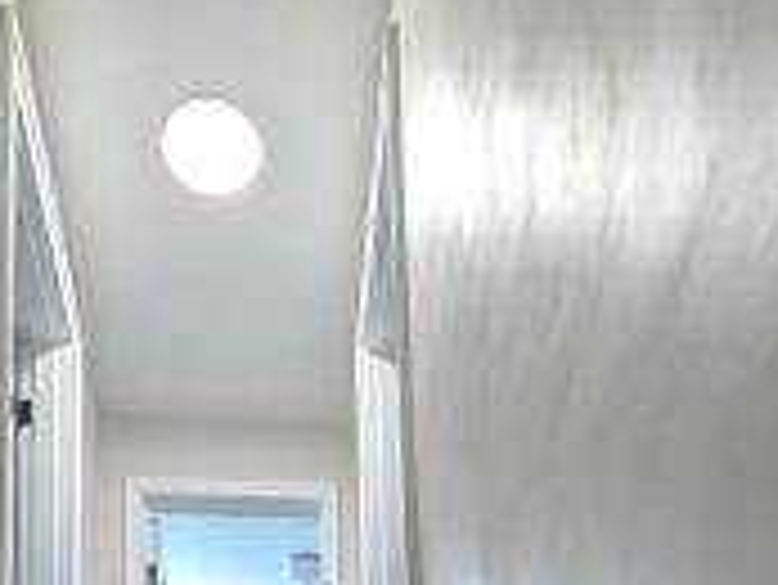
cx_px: 369
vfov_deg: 20.3
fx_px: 1035
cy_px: 1098
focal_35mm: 46
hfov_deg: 41.2
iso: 117
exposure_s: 1/120
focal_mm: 2.02
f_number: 1.7
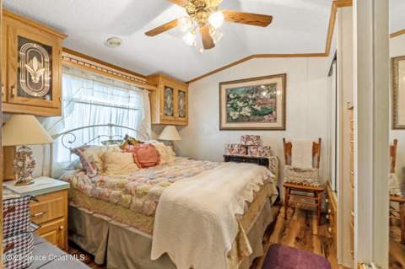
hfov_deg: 95.0
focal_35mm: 16
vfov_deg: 71.9
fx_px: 185
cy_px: 134
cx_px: 202
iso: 250
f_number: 9
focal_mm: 11
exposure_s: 1/40
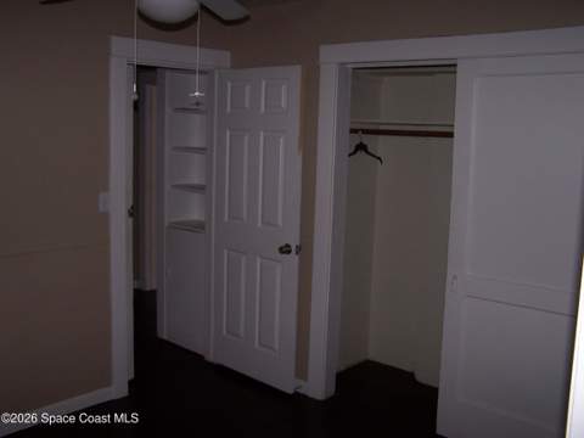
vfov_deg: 37.7
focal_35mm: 38
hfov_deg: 49.0
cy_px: 219
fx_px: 641
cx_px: 292
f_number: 2.8
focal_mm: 6.3
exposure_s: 1/60
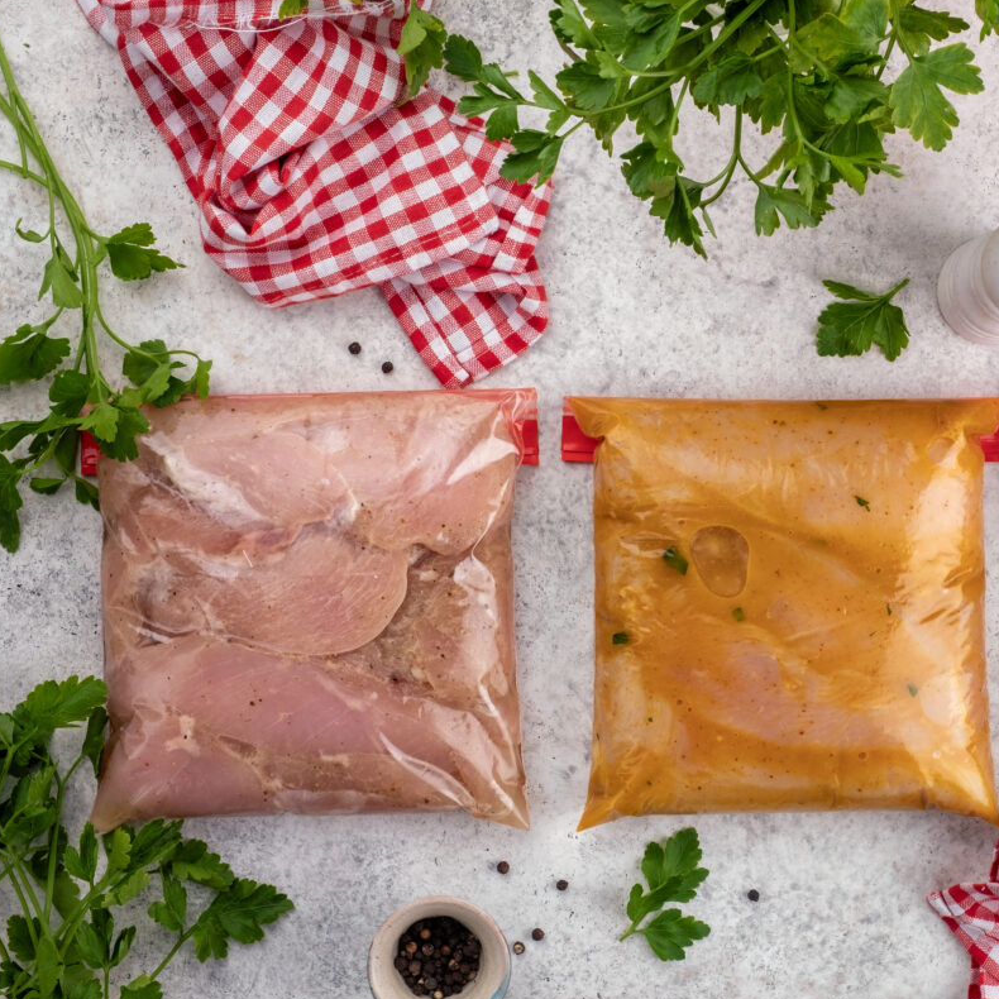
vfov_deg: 21.7
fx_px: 2612
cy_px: 500
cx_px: 747
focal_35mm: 80
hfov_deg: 21.5
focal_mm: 41.4
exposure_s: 1/125
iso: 100
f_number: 10
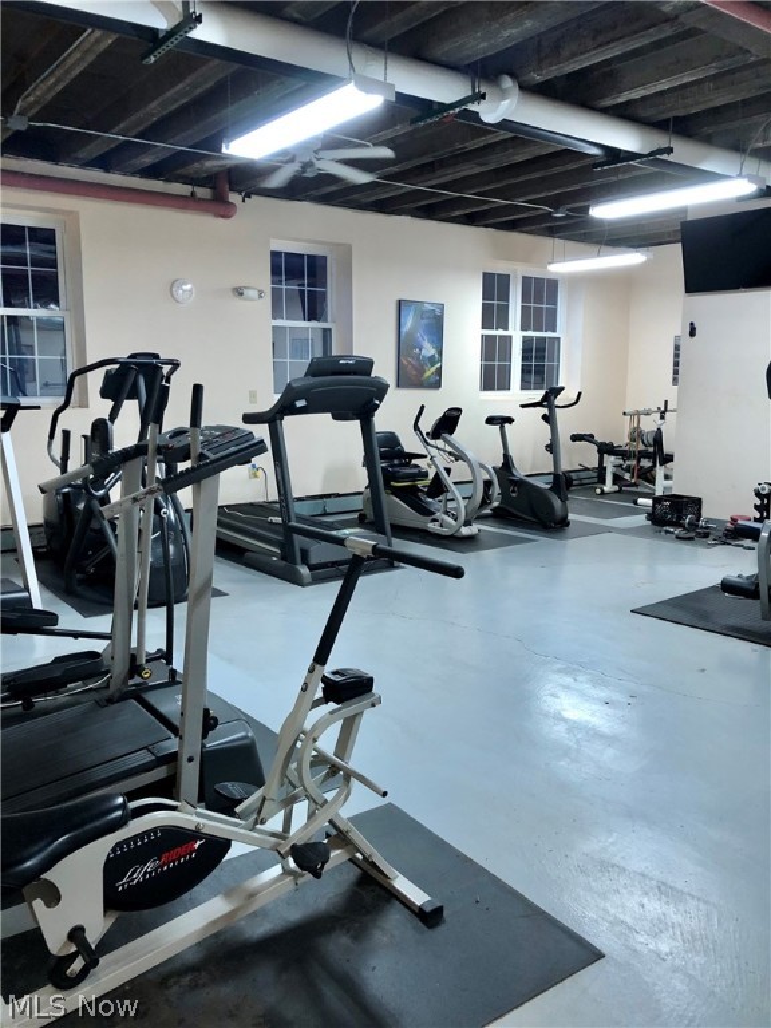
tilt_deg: -9.2
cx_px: 386
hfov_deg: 49.7
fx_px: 832
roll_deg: -0.7
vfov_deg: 63.4
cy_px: 514
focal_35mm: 28
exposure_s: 1/15
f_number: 1.8
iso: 64
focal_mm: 4
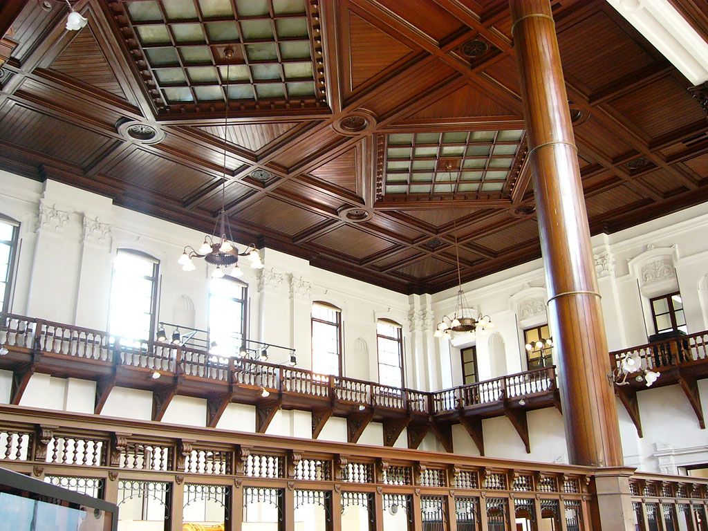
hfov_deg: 52.6
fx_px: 716
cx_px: 354
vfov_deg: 40.7
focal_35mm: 35
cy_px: 266
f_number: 2.8
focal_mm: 5.8
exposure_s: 1/13
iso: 200
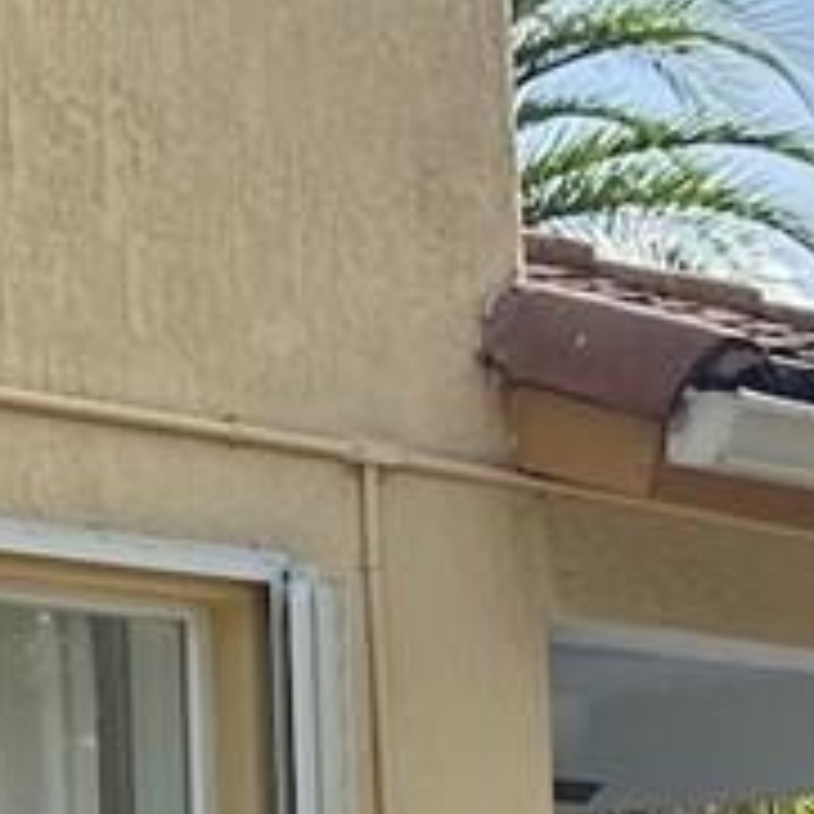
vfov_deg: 9.1
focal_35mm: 188
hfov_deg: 8.7
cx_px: 1704
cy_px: 1147
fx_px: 5002
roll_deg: +1.4
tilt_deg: +1.1
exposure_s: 1/2732
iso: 80
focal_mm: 6.86
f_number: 1.78
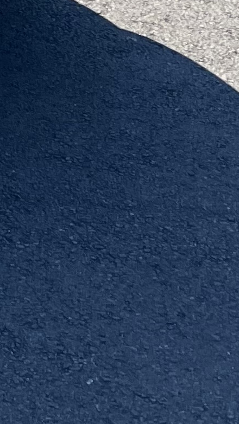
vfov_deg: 13.7
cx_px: -455
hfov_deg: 7.4
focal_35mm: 146
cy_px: -249
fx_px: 1645
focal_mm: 5.7
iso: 50
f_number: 1.5
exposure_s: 1/2299
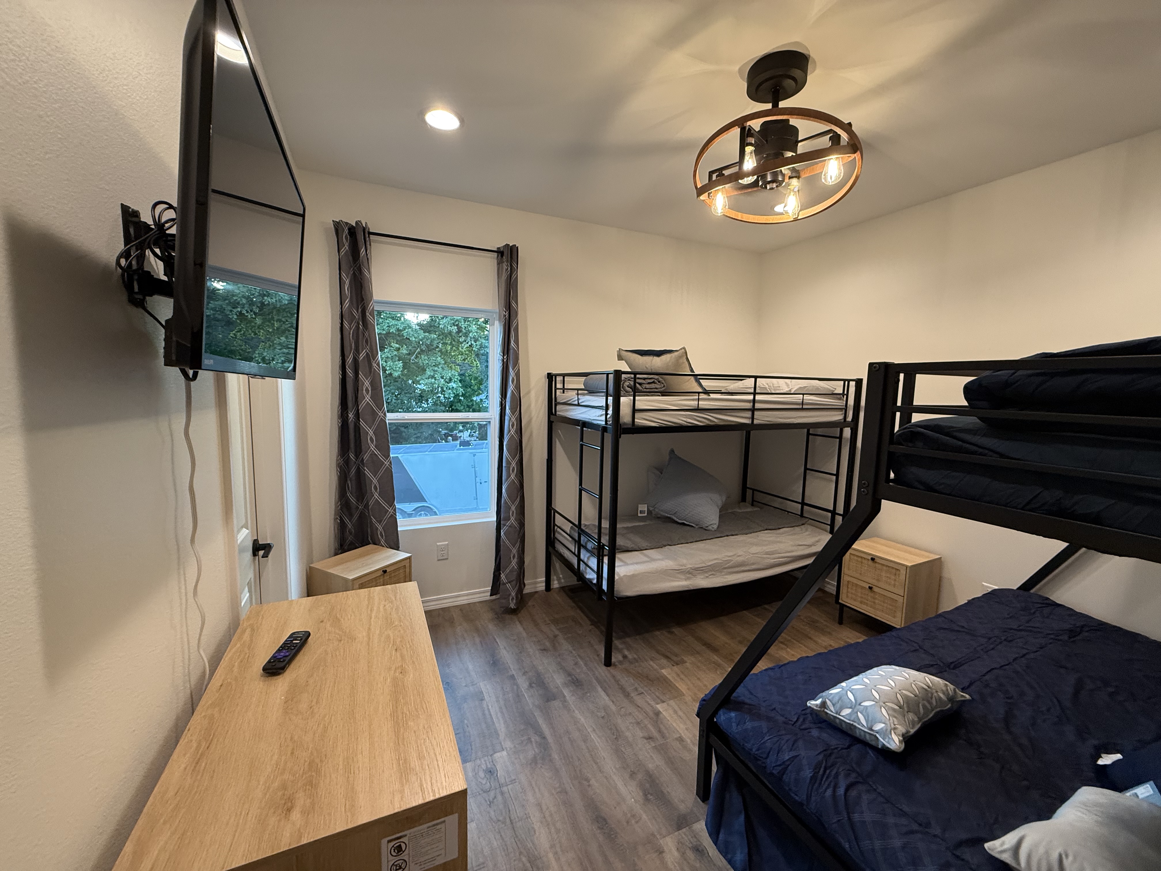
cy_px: 436
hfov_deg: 102.1
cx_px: 580
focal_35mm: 14
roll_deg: -1.2
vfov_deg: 85.7
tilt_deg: -5.7
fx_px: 470
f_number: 2.2
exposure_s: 1/60
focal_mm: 2.22
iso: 200
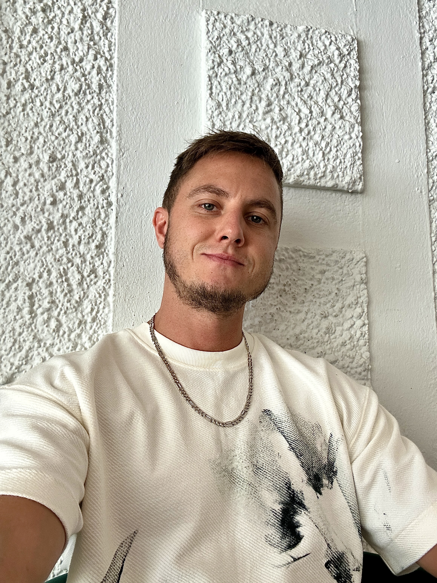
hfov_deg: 46.8
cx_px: 218
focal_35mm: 30
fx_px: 505
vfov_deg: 60.0
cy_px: 292
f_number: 1.9
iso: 80
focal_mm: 2.69
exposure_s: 1/112
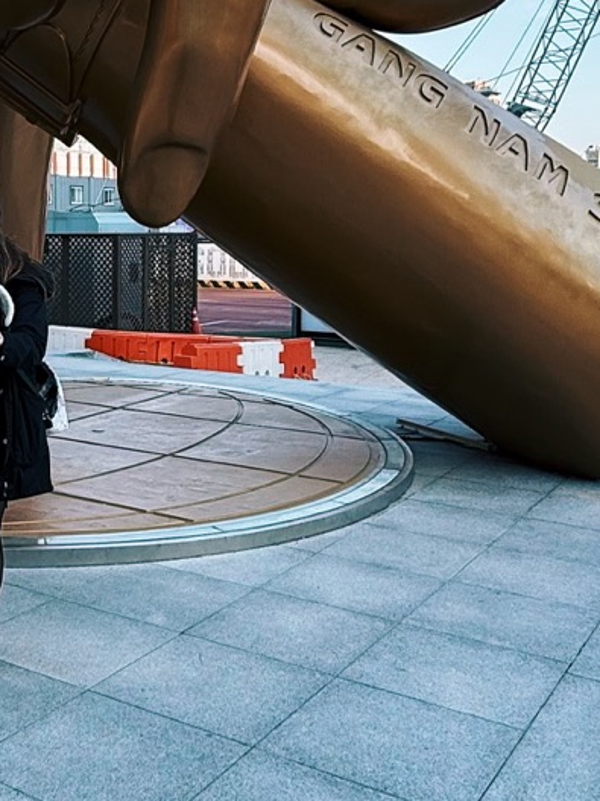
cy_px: 181
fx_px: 786
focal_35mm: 34
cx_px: 50
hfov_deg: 38.6
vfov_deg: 51.2
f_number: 2.2
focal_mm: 2.22
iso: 64
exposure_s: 1/579
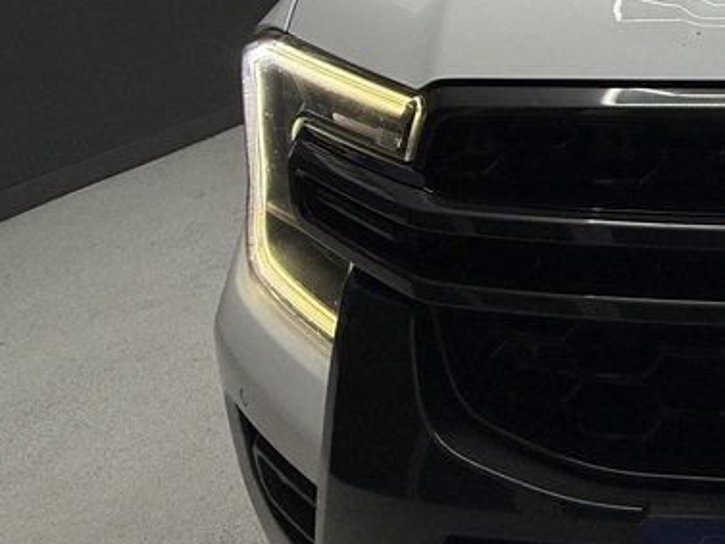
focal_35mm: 38
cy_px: -44
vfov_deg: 33.3
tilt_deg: -8.4
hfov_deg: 34.8
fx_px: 796
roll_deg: -0.1
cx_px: 935
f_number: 2.2
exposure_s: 1/100
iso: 50
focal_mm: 2.22
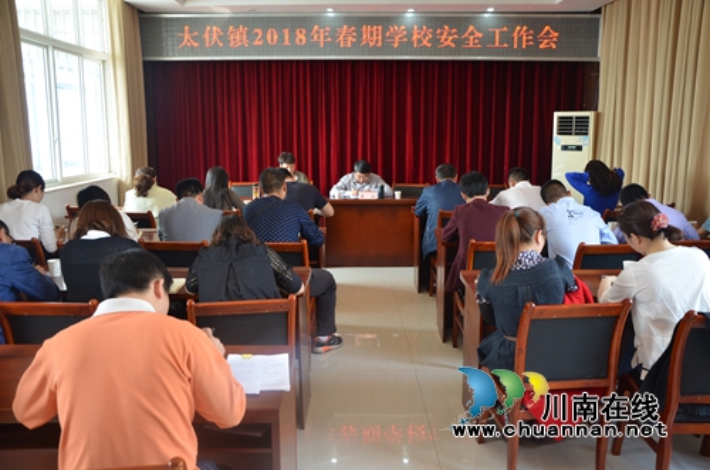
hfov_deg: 57.3
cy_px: 235
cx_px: 355
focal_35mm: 33
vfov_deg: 39.8
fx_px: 649
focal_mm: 22
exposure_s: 1/60
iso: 400
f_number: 4
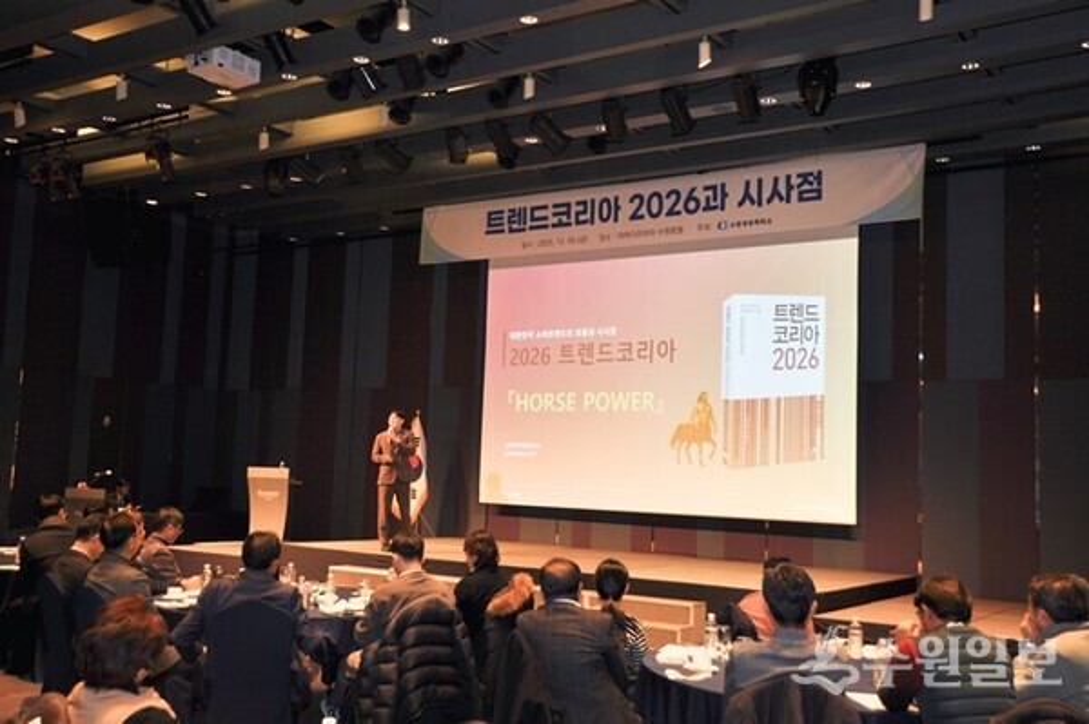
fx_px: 1088
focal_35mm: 36
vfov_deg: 36.8
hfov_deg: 53.2
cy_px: 362
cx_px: 544
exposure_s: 1/13
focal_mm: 24
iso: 200
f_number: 4
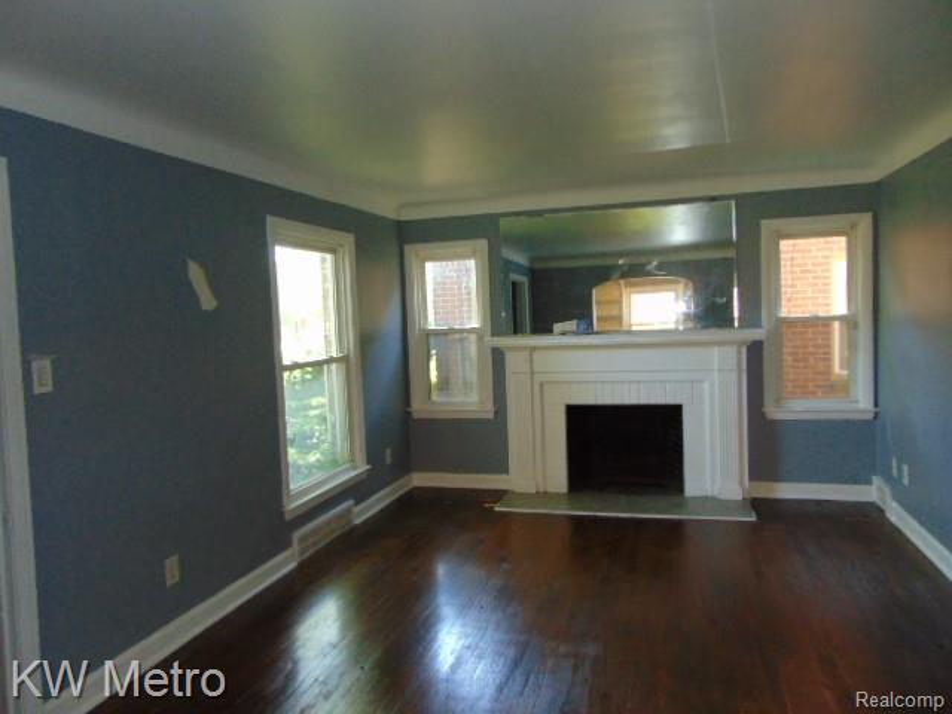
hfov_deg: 69.4
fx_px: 688
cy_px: 357
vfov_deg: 54.9
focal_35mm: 25
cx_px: 476
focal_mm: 4.5
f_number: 3
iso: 200
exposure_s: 1/30
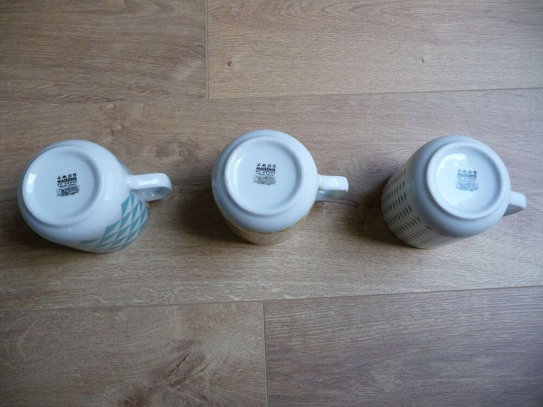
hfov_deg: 63.4
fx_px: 439
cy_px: 204
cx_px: 272
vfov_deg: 49.7
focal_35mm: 28
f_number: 3.3
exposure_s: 1/50
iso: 100
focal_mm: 4.7
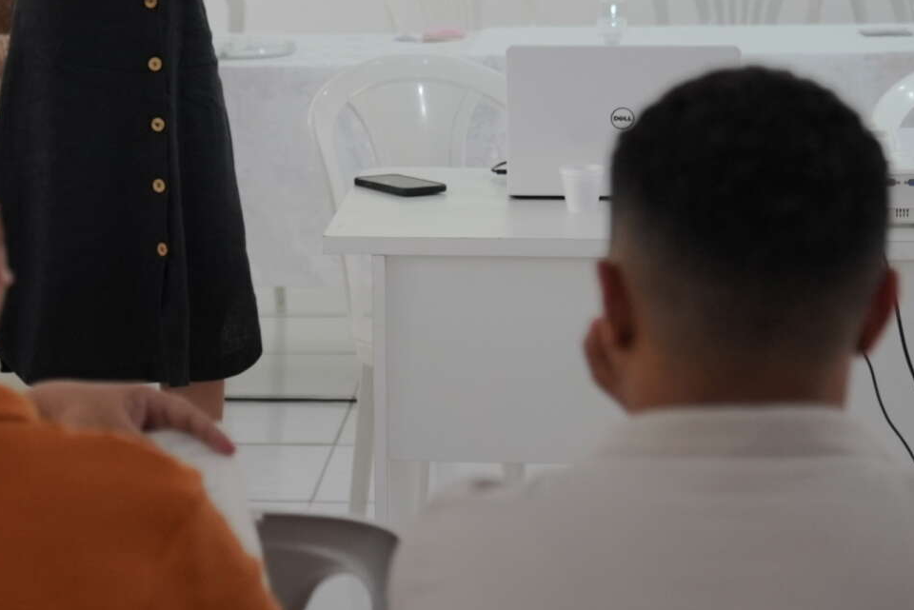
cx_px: 94
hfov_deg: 15.8
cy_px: 72
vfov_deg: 10.7
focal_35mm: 128
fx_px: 3251
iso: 2000
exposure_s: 1/160
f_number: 2.8
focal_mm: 48
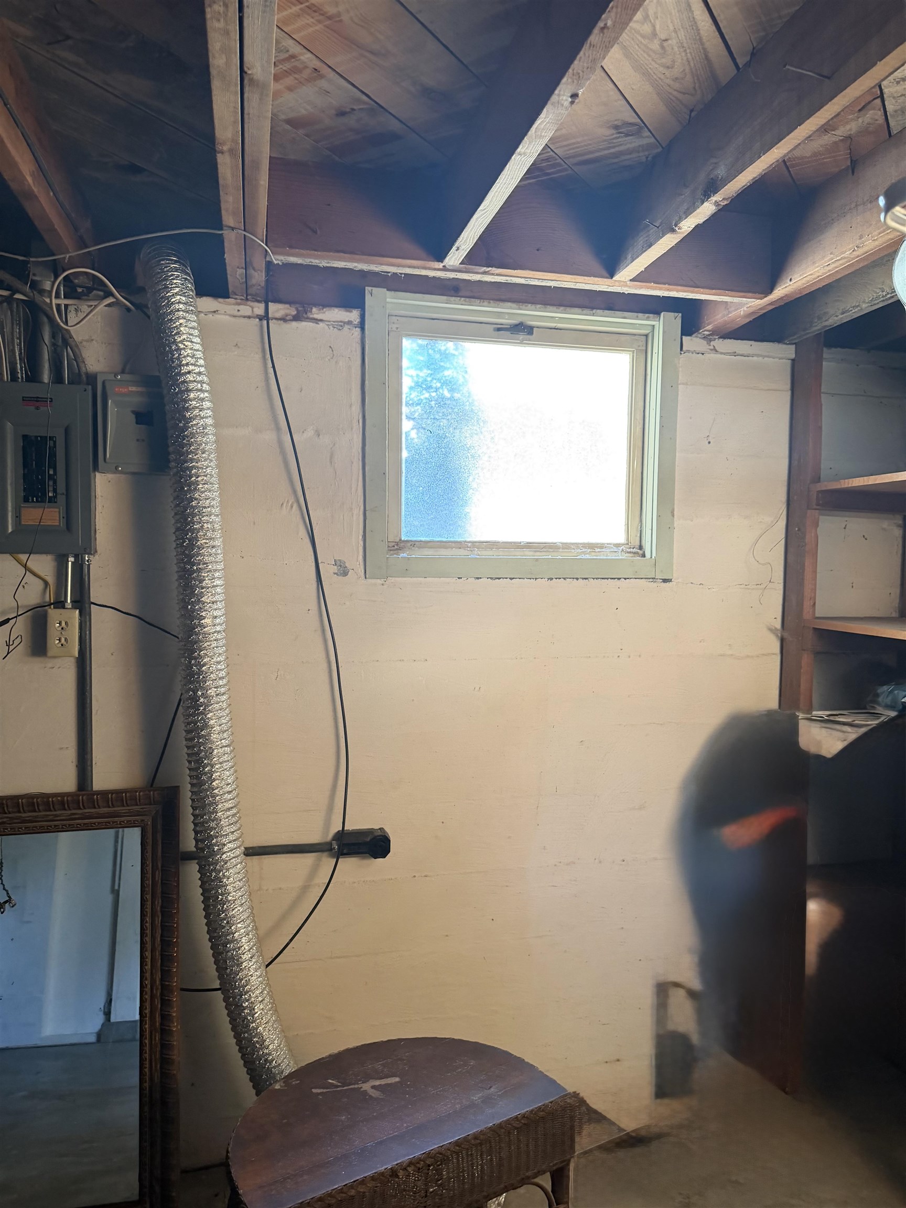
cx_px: 453
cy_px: 604
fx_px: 838
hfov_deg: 56.8
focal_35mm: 24
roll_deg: -0.6
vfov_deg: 71.6
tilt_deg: -2.5
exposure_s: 1/62
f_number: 1.78
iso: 200
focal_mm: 6.76
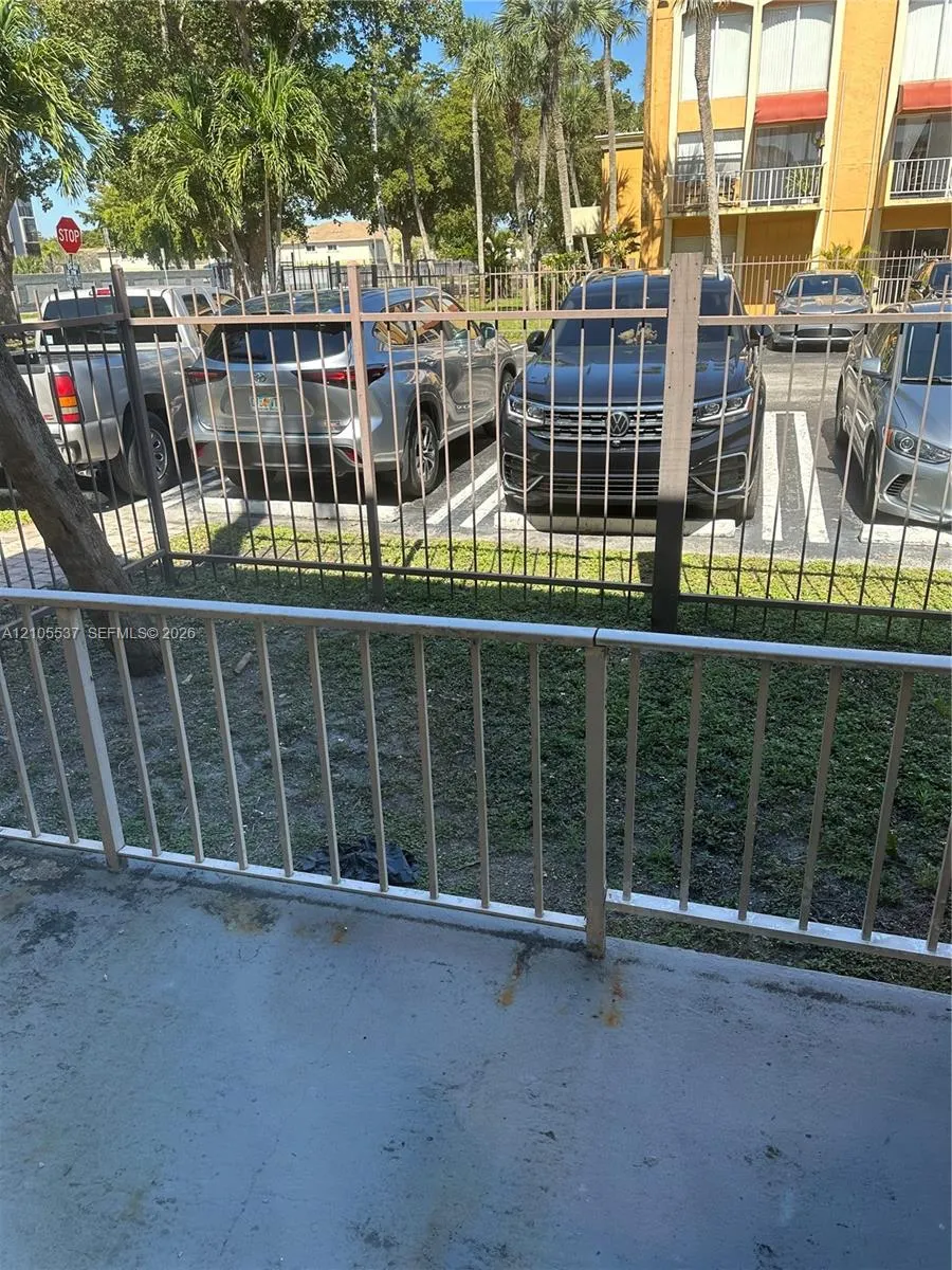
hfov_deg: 56.8
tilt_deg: -21.2
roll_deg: +1.1
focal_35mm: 24
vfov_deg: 71.6
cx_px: 476
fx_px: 880
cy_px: 635
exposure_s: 1/1029
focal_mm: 6.86
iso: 80
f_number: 1.78
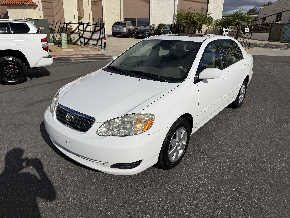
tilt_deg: -19.4
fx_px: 201
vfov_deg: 56.8
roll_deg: -0.7
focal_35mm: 24
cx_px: 145
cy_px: 109
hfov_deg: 71.6
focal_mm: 6.76
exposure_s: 1/32258
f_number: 1.78
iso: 100
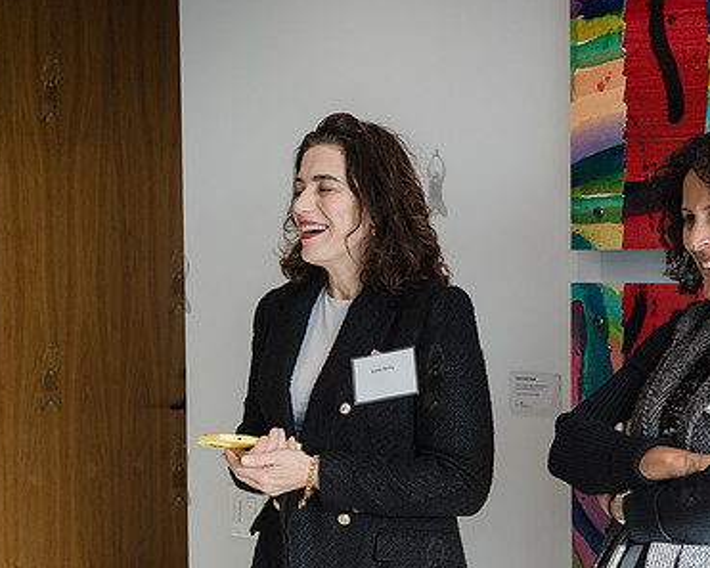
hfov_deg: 21.3
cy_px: 383
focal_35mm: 90
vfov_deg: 17.0
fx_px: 1892
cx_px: 345
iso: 500
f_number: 5.6
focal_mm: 52
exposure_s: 1/160
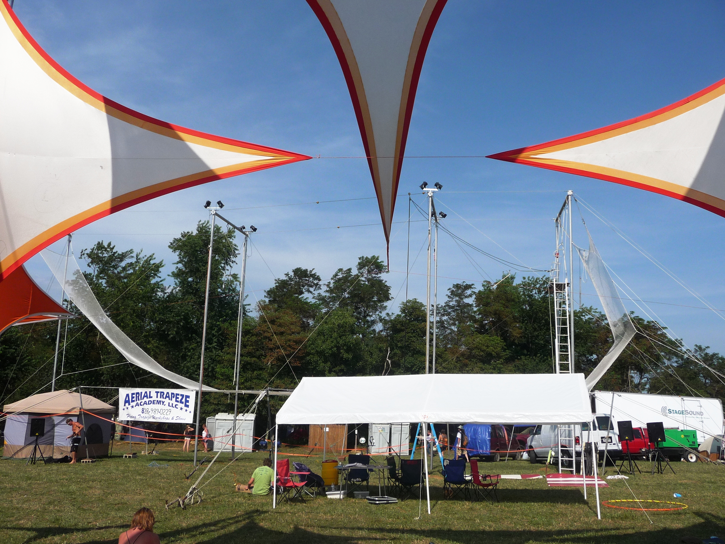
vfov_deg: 46.8
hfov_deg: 60.0
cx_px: 362
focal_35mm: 30
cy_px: 272
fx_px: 628
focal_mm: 4.7
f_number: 8
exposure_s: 1/400
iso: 100
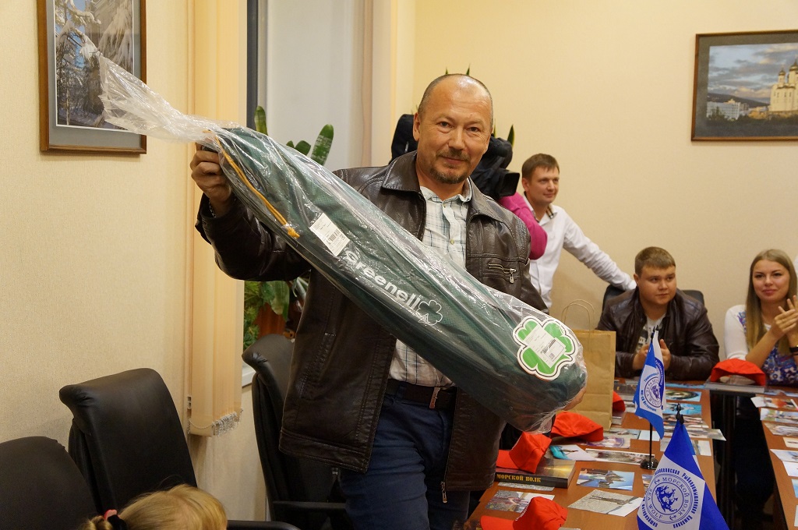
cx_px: 399
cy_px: 265
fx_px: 1162
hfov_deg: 37.9
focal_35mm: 52
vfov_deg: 25.7
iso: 2000
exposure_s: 1/160
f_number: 4.5
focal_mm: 35
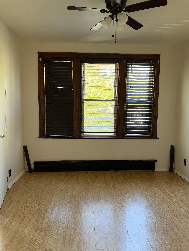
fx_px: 175
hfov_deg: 56.8
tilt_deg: -2.6
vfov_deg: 71.6
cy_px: 126
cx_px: 94
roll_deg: -0.8
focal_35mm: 24
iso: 400
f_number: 1.8
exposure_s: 1/99
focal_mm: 6.93
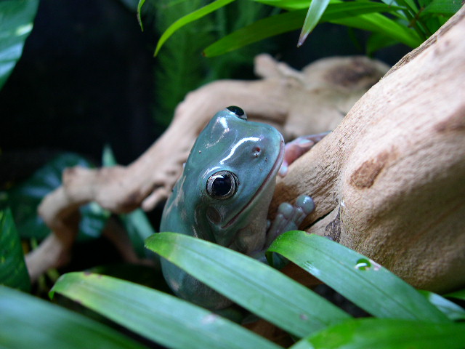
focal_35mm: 38
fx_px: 510
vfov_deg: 37.7
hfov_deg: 49.0
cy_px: 174
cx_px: 232
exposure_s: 1/7
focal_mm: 8
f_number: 2.8
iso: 100
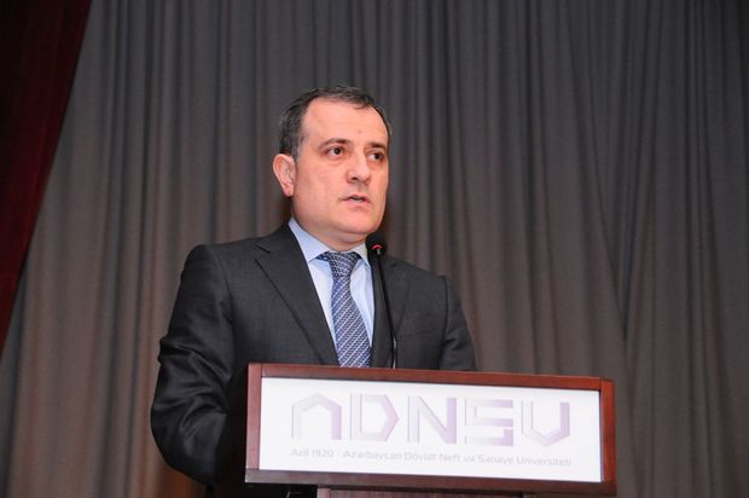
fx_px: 2182
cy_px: 249
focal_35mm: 105
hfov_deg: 19.5
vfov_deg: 13.0
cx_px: 374
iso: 2000
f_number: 5.6
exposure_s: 1/100
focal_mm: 70
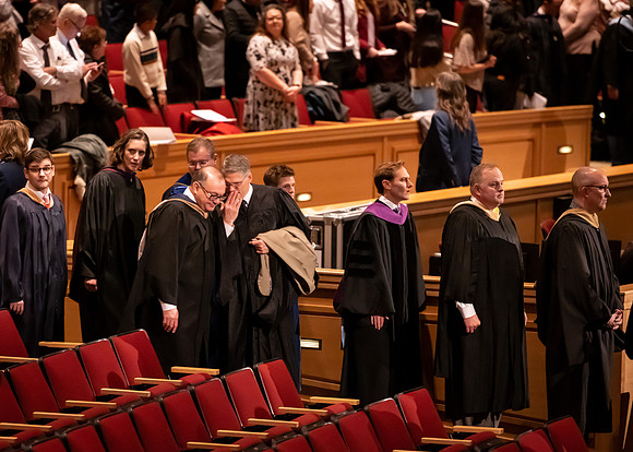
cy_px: 228
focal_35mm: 261
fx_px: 4690
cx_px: 249
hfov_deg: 7.7
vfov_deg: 5.5
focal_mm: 200
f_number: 2.8
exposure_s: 1/160
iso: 6400
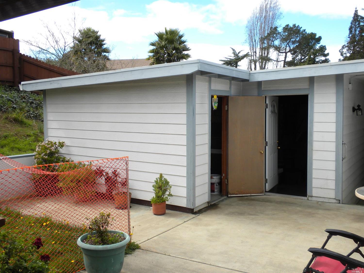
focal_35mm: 37
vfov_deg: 38.6
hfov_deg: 50.2
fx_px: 389
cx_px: 182
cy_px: 136
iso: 64
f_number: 10
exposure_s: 1/71.6
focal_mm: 6.6
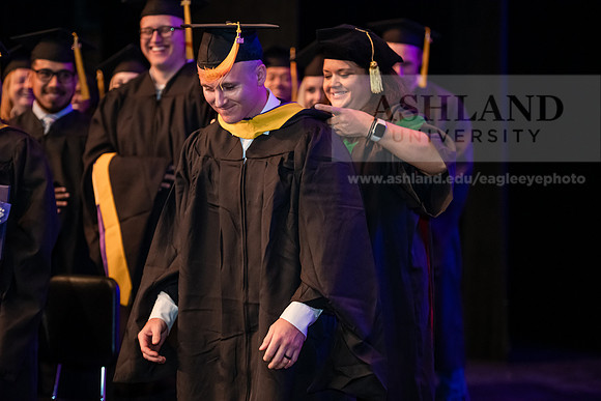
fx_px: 1870
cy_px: 200
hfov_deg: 18.3
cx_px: 300
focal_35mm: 112
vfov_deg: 12.2
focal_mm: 112
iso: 3200
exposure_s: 1/200
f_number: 3.2
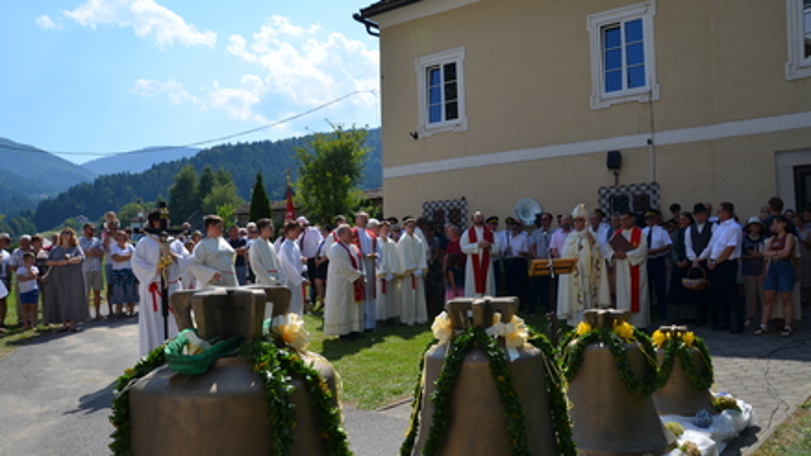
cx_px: 411
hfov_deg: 66.1
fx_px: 623
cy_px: 241
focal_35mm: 29
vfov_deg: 40.1
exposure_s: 1/250
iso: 100
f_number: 8
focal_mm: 18
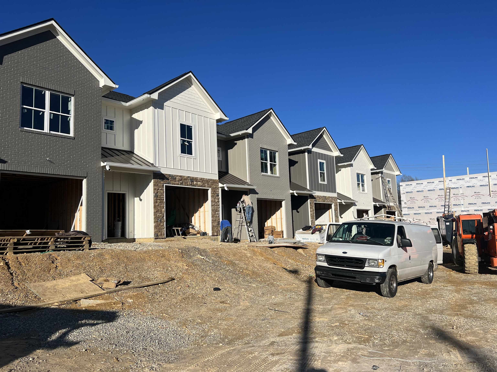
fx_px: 373
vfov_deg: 53.1
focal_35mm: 26
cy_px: 186
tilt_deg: +6.7
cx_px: 248
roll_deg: +2.0
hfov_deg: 67.3
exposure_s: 1/8000
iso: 50
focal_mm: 5.7
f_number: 1.5
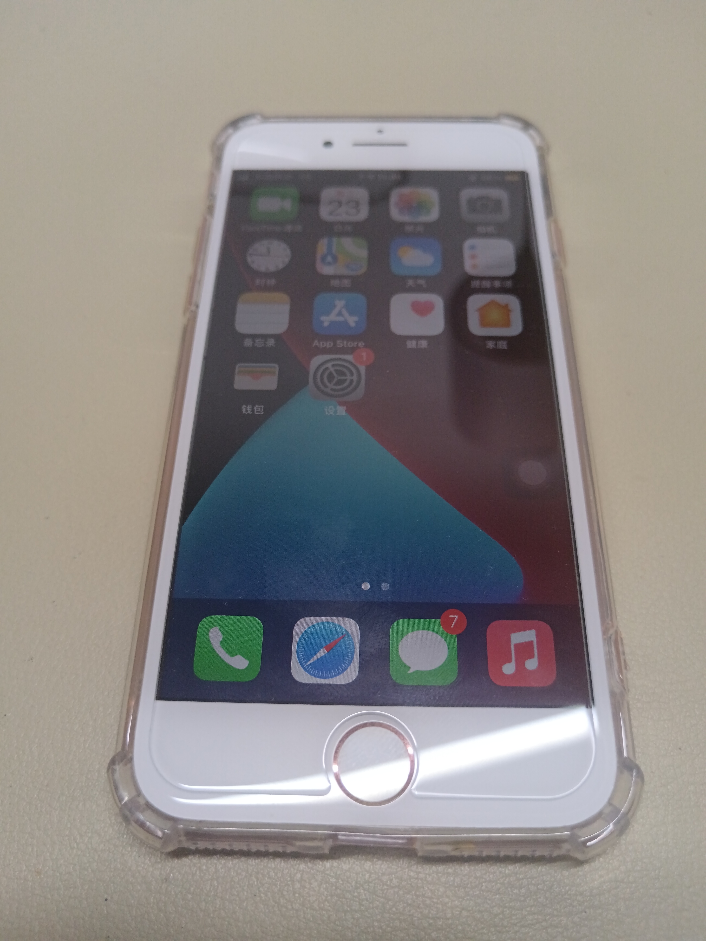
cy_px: 470
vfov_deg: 65.3
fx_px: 734
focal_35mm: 27
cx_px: 353
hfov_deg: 51.4
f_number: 1.9
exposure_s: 1/100
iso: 533
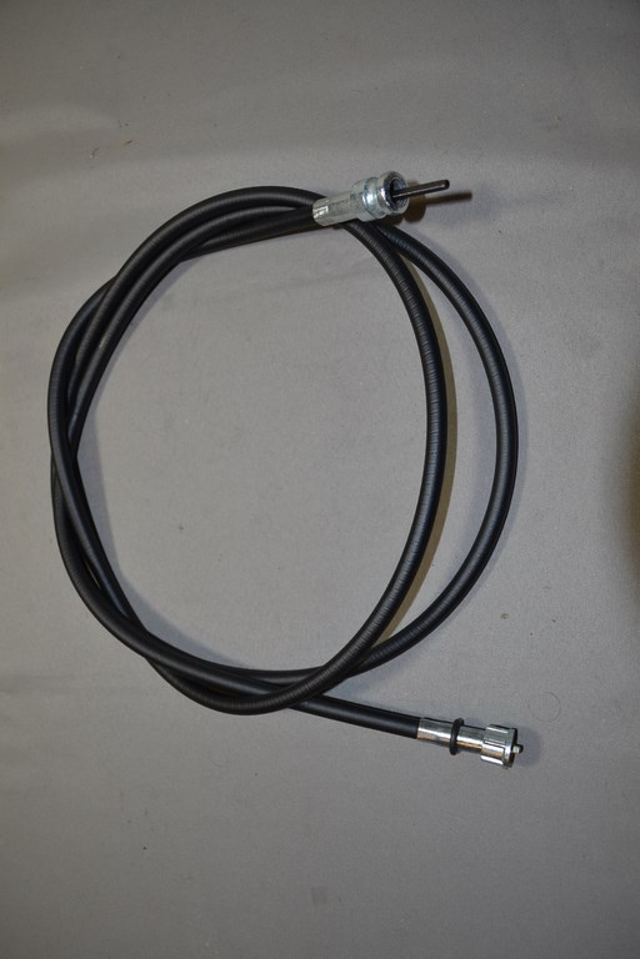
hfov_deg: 47.9
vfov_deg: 67.4
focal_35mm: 27
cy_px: 480
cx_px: 320
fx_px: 720
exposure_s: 1/60
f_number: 3.5
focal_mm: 18
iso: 200
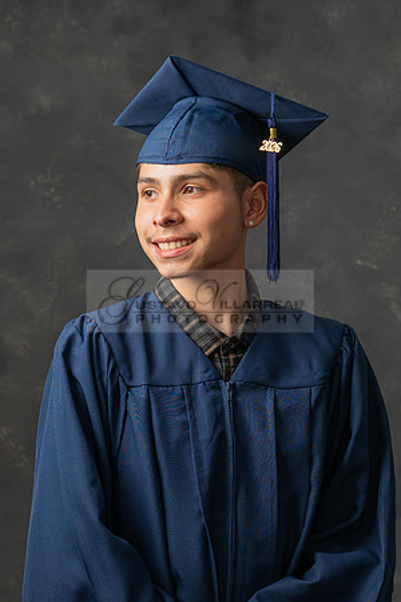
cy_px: 361
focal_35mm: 115
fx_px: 1925
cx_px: 204
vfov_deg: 17.7
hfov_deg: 11.9
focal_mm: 53
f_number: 5
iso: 200
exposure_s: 1/200
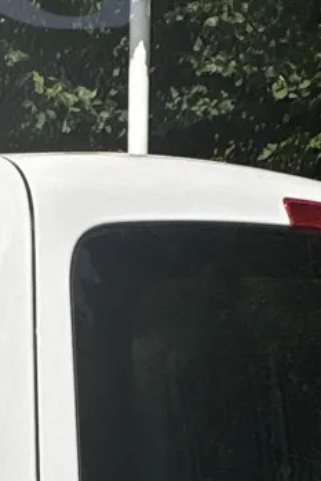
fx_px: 1069
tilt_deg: -11.7
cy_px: 617
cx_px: -41
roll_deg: +2.6
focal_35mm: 80
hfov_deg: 16.5
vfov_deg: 22.7
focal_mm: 2.22
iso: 40
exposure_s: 1/6135
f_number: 2.2
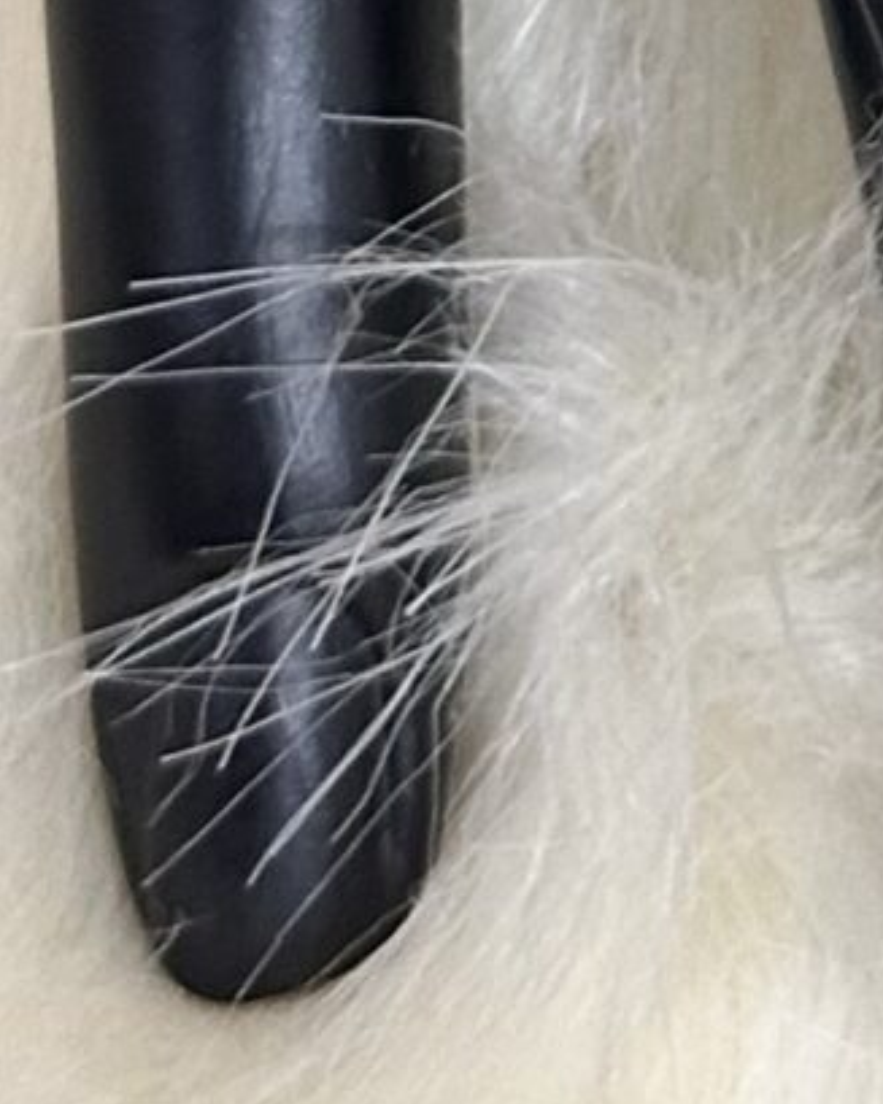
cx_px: 1466
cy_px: -2127
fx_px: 9575
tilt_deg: -48.8
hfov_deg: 5.2
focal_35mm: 293
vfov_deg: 6.1
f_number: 1.78
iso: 250
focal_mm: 6.86
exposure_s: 1/60
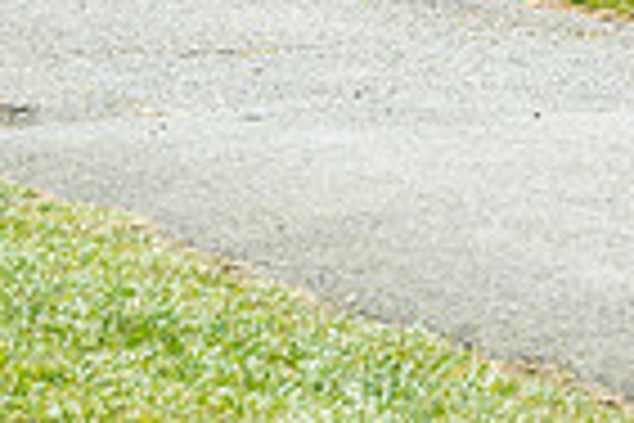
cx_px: 787
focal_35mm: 495
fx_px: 8717
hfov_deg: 4.2
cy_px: -443
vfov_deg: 2.8
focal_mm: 120
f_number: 7.1
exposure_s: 1/500
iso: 200
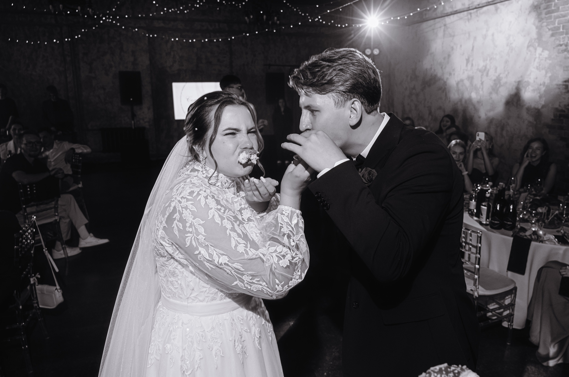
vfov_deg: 48.7
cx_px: 312
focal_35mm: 26
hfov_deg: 68.6
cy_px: 170
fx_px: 415
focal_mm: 24
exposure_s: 1/100
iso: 500
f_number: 4
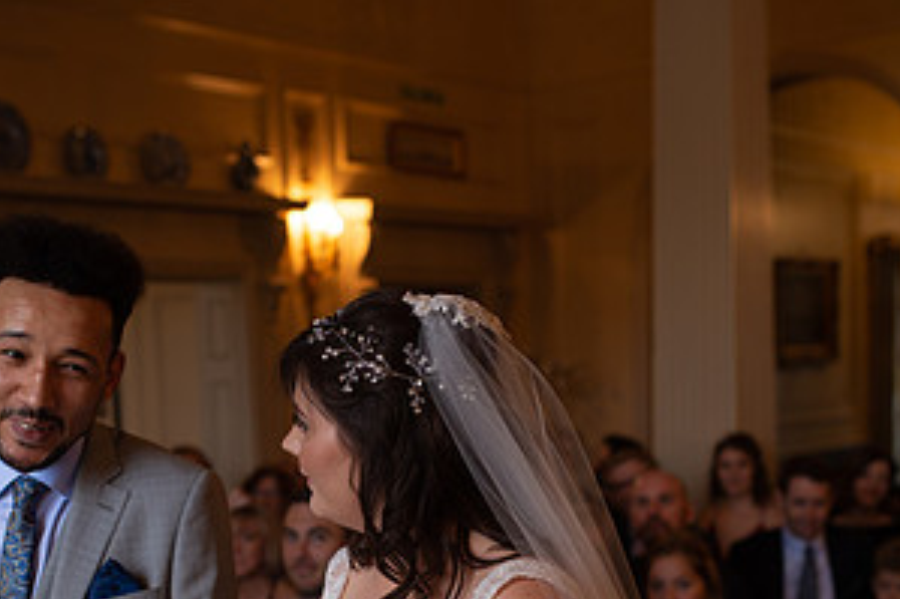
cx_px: 367
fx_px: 1699
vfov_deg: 19.5
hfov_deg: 29.6
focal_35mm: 68
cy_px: 578
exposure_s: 1/100
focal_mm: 35
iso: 200
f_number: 2.5
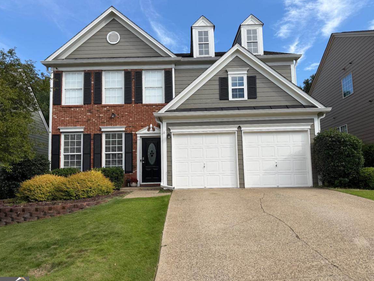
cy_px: 145
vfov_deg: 54.9
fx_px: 270
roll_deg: +0.4
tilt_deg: +7.7
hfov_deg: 69.4
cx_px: 180
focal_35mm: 25
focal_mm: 6.76
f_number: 1.78
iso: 80
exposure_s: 1/3021
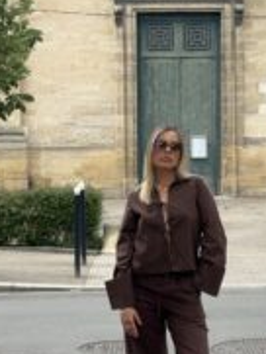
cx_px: 176
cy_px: 145
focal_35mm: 106
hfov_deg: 14.0
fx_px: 1085
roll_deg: -0.3
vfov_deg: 18.5
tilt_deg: +2.0
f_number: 1.78
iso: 64
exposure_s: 1/1751
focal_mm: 6.86
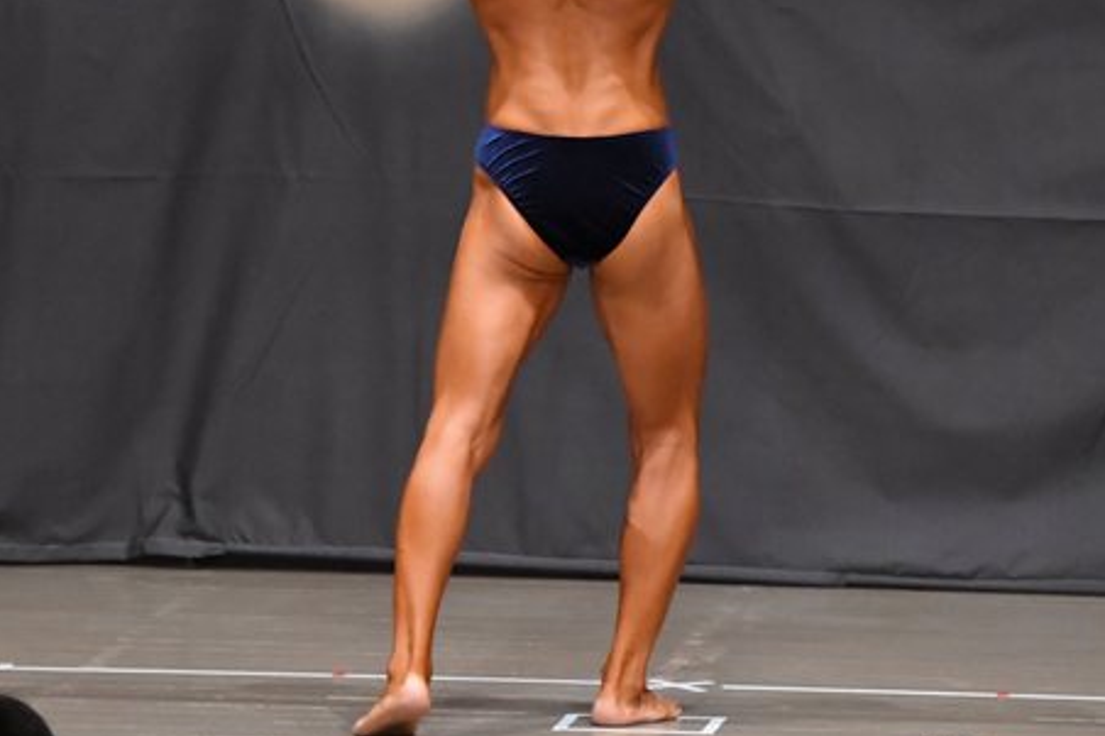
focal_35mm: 386
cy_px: 227
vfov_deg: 3.6
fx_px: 11843
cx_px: 615
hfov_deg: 5.3
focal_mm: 150
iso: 6400
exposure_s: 1/400
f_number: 5.6
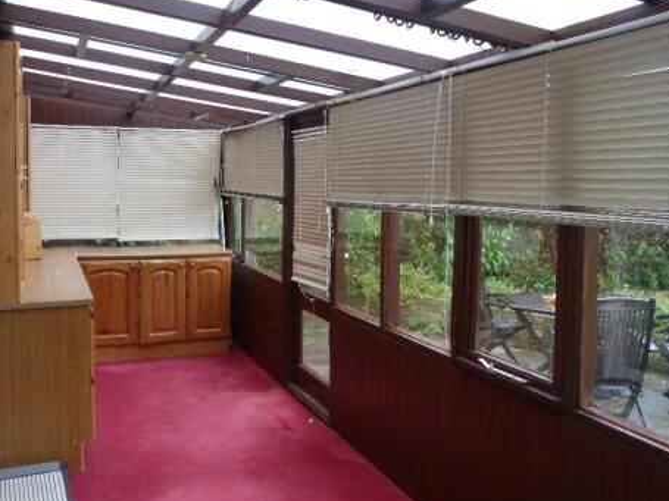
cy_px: 208
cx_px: 285
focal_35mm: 32
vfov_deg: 44.0
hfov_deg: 56.6
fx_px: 618
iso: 250
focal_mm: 4.5
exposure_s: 1/60
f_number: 2.8
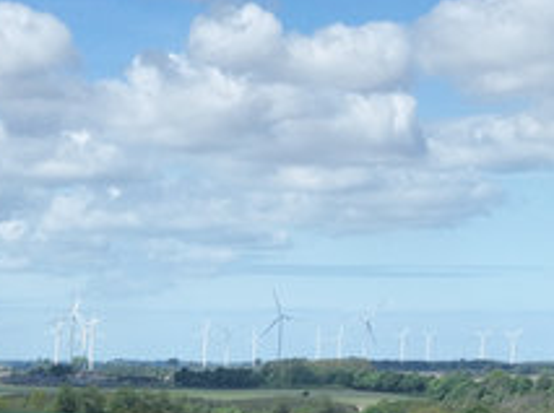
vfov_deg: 8.8
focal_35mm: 149
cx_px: -299
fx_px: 2381
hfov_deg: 12.6
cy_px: 1048
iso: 100
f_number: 2.8
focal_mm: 12.29
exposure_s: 1/1600
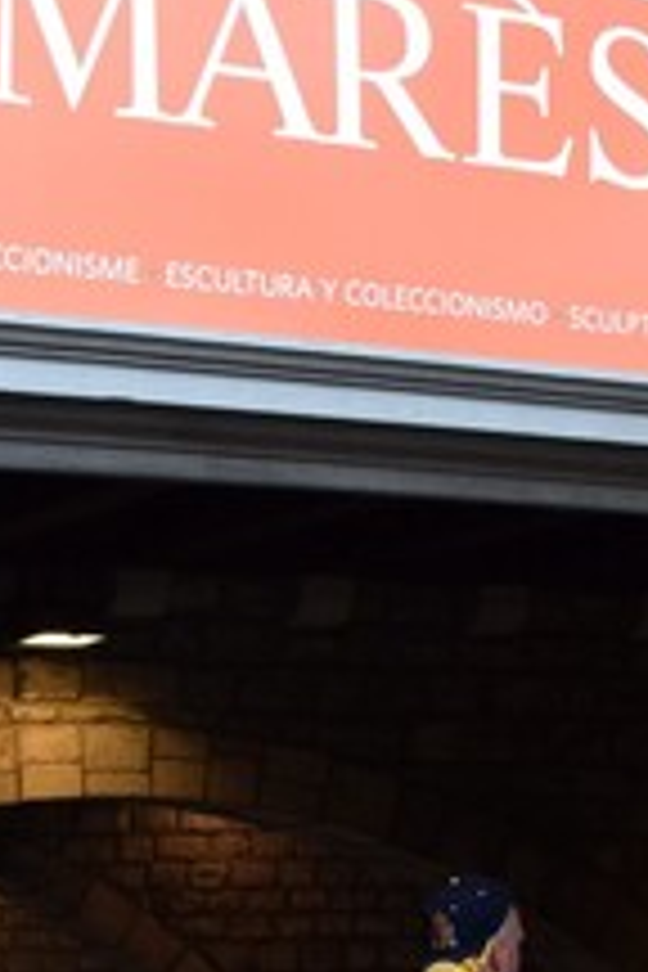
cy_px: 839
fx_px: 2700
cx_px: 454
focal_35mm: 100
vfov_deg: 20.1
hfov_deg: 13.7
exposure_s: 1/125
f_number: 5.6
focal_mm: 18
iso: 400
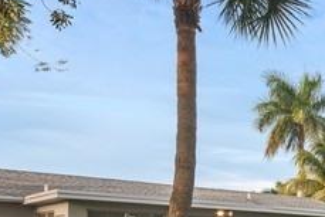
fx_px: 569
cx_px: 417
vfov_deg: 20.5
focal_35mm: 63
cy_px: 247
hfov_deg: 27.0
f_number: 11
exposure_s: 1/30
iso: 200
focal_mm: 18
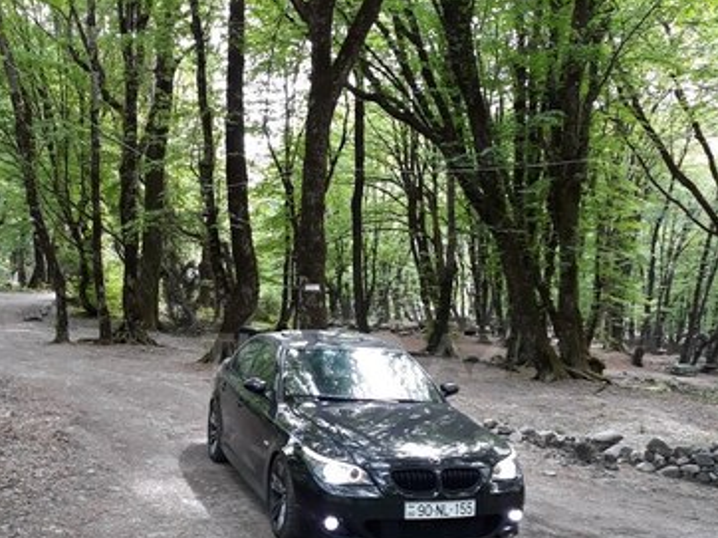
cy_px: 355
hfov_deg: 50.2
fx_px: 767
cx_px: 353
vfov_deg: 38.2
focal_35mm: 37
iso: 64
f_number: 1.7
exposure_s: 1/50
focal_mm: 3.71
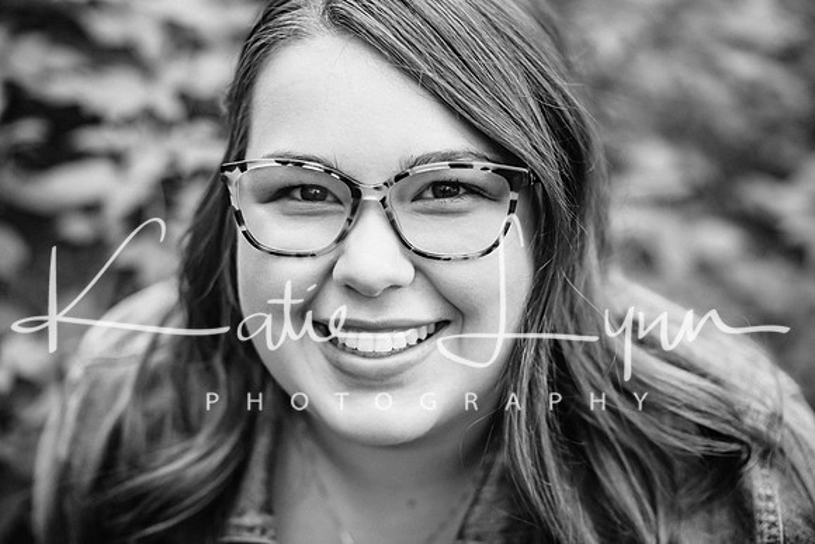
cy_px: 272
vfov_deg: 27.0
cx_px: 408
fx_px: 1132
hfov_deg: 39.6
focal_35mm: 50
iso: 640
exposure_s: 1/250
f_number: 2.8
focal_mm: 50
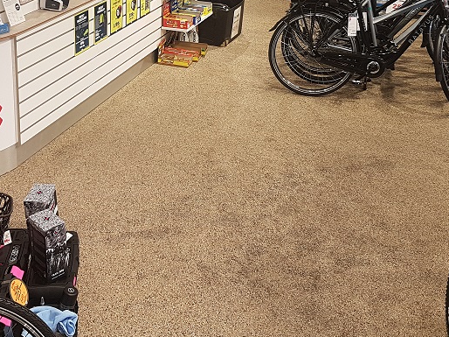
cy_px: 29
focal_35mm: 51
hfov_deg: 37.3
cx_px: 174
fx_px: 661
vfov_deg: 27.4
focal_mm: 4.2
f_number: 1.7
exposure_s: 1/50
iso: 50
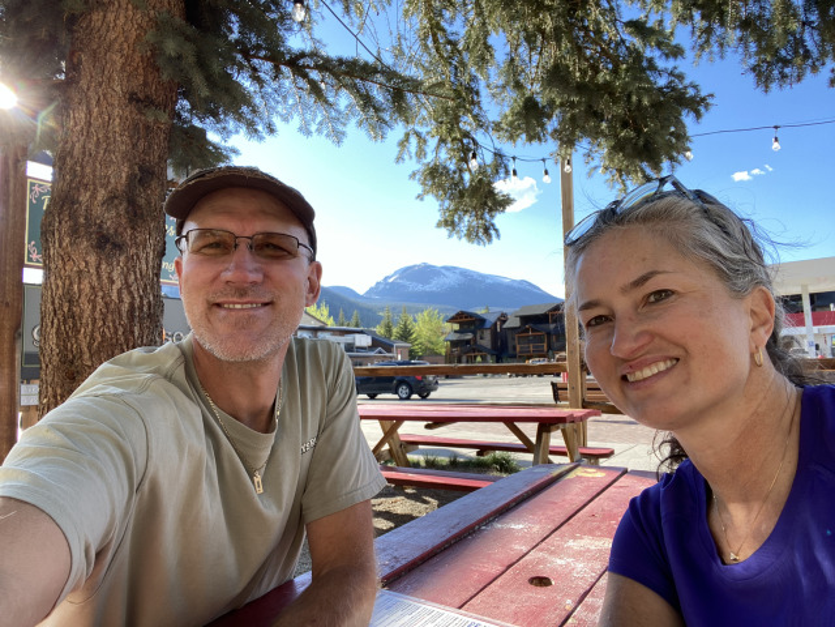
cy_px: 314
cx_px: 418
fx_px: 555
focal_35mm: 23
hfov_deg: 73.9
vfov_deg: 58.9
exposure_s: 1/122
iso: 25
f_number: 2.2
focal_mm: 2.71
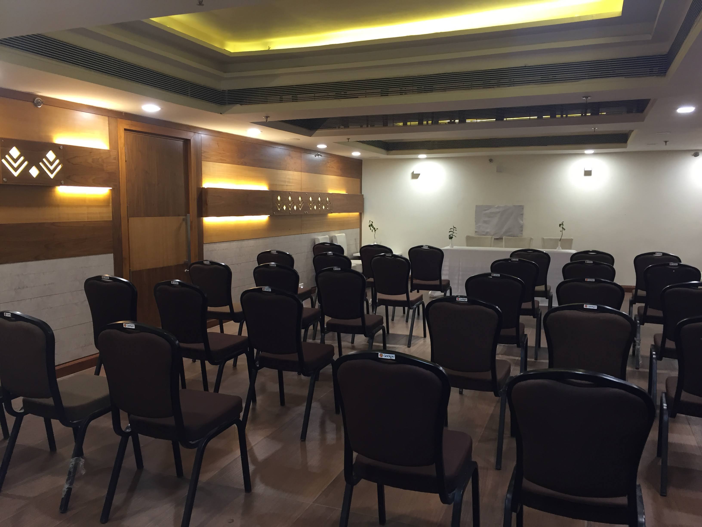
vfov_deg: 48.2
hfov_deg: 61.7
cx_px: 351
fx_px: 588
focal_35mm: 29
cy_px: 264
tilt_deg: -6.1
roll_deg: -0.9
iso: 100
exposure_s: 1/33
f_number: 2.2
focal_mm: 4.15
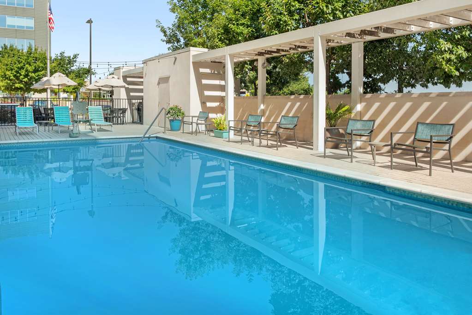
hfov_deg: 63.7
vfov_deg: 45.0
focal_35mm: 29
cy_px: 158
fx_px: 380
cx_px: 236
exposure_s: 1/60
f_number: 11
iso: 50
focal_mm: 29
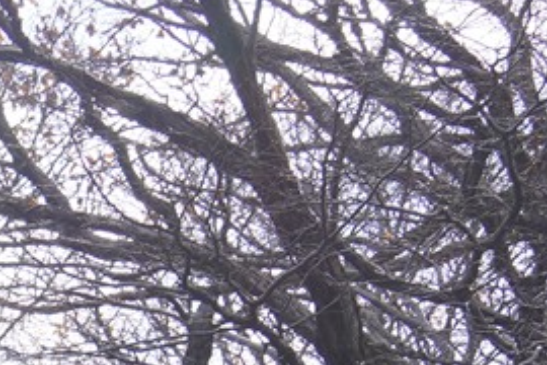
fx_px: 3935
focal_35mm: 259
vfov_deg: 5.0
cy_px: 1211
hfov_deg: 7.1
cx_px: -1090
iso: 100
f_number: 9
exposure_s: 1/100
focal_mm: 35
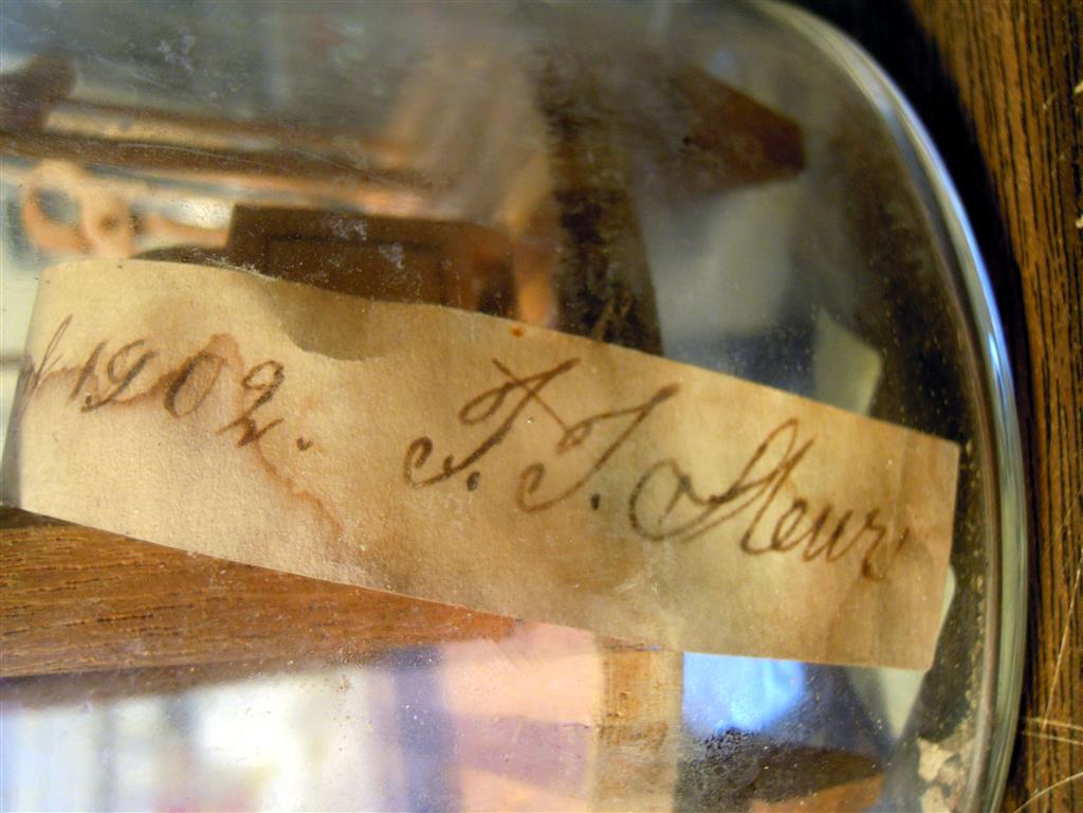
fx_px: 1126
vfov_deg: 39.7
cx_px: 542
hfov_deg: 51.4
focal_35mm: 36
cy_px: 406
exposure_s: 1/40
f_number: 3
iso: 220
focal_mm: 6.4
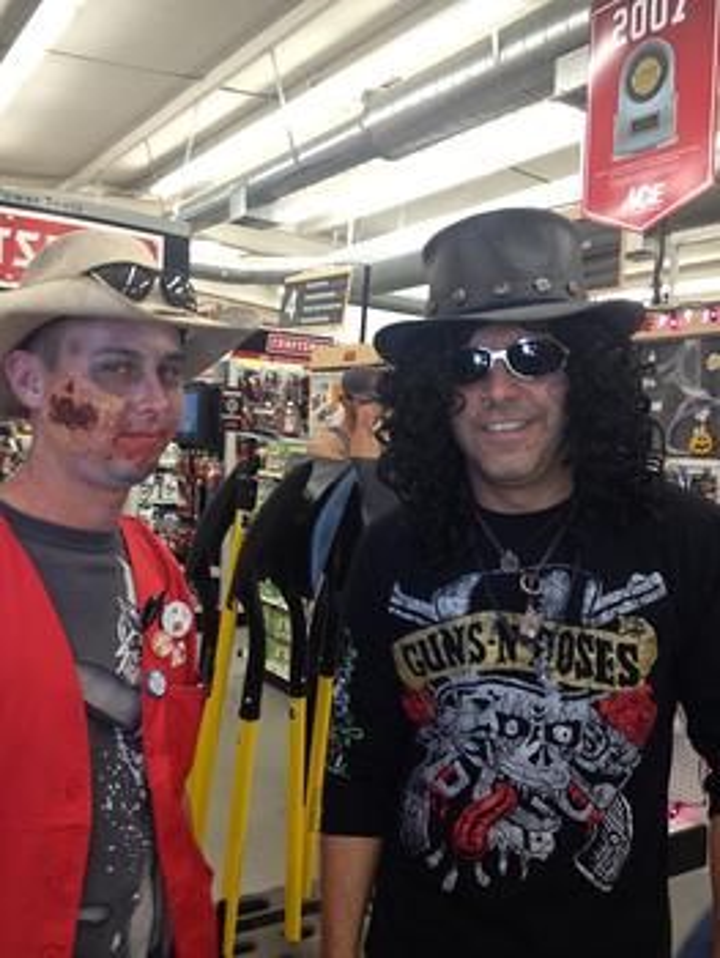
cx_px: 360
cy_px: 479
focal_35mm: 35
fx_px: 969
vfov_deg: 52.6
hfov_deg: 40.7
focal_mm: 4.28
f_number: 2.4
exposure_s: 1/20
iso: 50
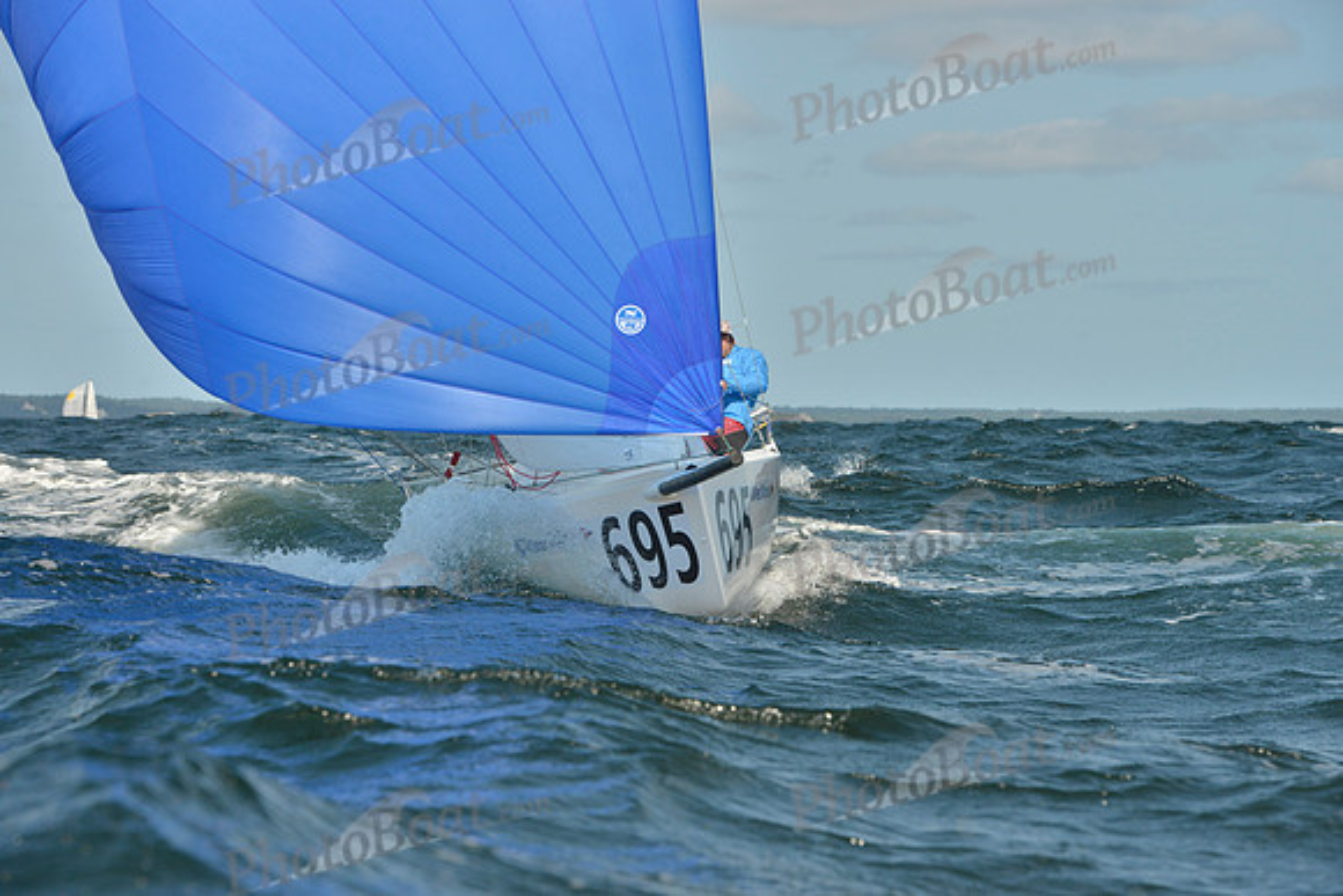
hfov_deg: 16.4
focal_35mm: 125
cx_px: 672
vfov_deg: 11.0
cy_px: 448
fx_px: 4664
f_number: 10
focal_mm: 125
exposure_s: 1/1600
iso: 400
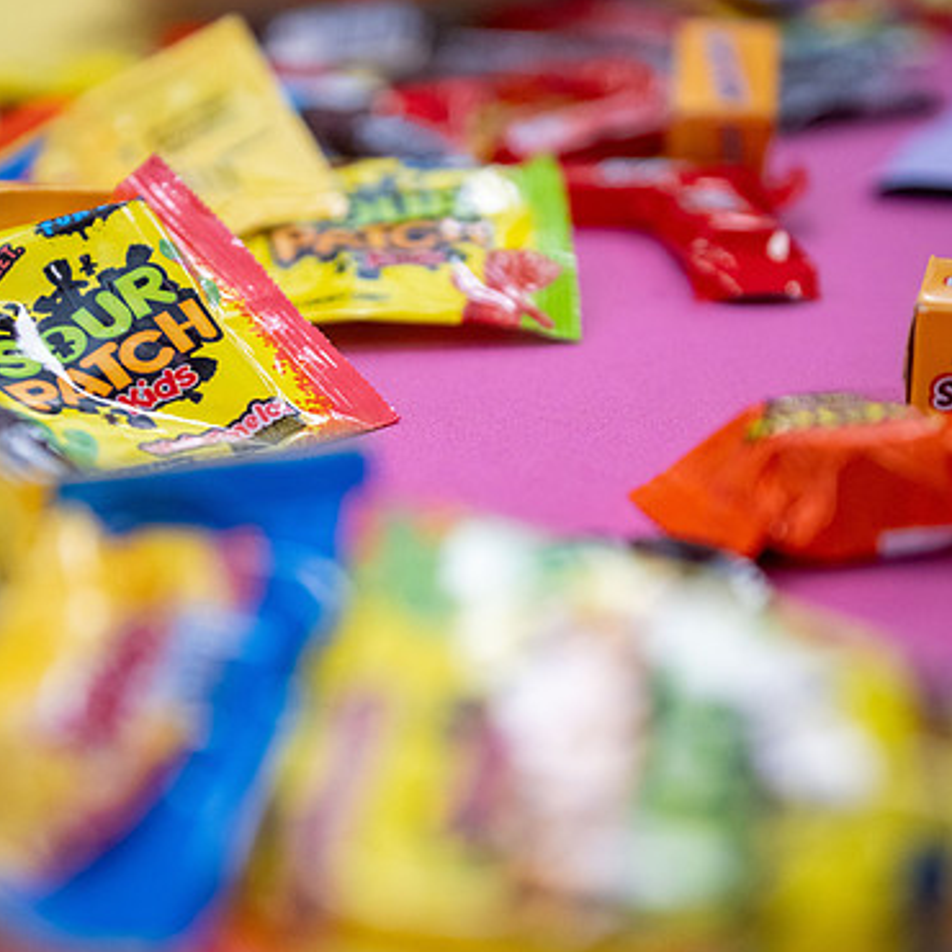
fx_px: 1991
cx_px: 363
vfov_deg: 26.9
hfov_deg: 26.8
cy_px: 485
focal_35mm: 64
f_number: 2.8
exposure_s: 1/1600
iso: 3200
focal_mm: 48
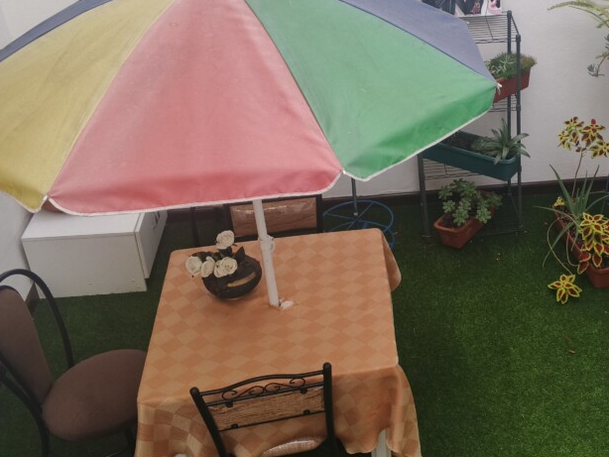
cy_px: 166
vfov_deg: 32.0
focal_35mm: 45
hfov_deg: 40.4
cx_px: 483
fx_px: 792
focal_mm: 4.09
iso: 283
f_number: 1.6
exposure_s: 1/80
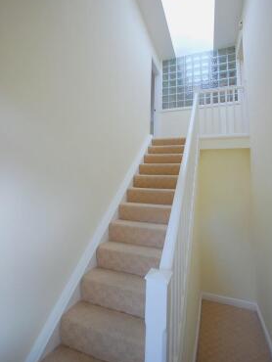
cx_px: 141
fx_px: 178
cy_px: 159
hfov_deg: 74.8
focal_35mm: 17
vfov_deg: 90.6
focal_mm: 10
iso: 400
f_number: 4
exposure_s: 1/30
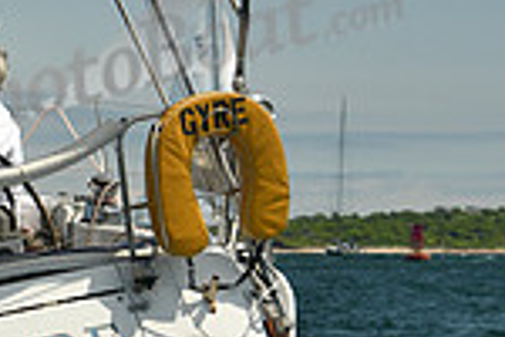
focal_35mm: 290
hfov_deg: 7.0
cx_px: -242
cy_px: 278
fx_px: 4068
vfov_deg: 4.7
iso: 320
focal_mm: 75
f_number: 8
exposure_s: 1/640
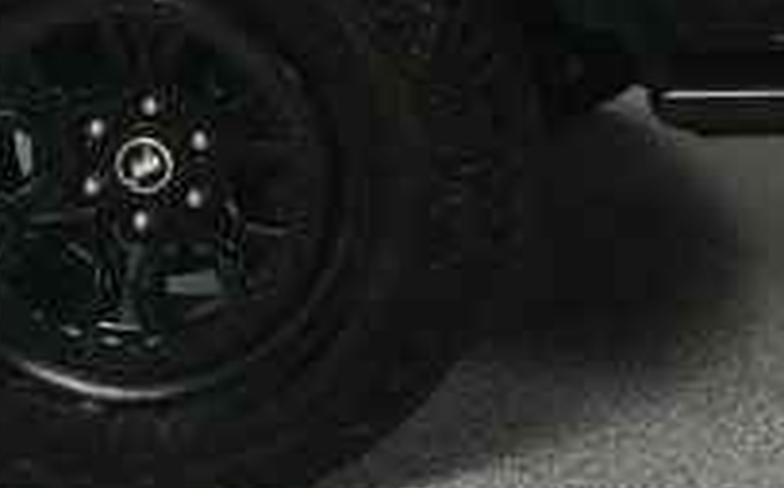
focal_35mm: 169
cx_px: 1414
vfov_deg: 7.5
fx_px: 3607
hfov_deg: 11.5
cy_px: -357
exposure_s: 1/160
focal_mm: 22
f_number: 10
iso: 100
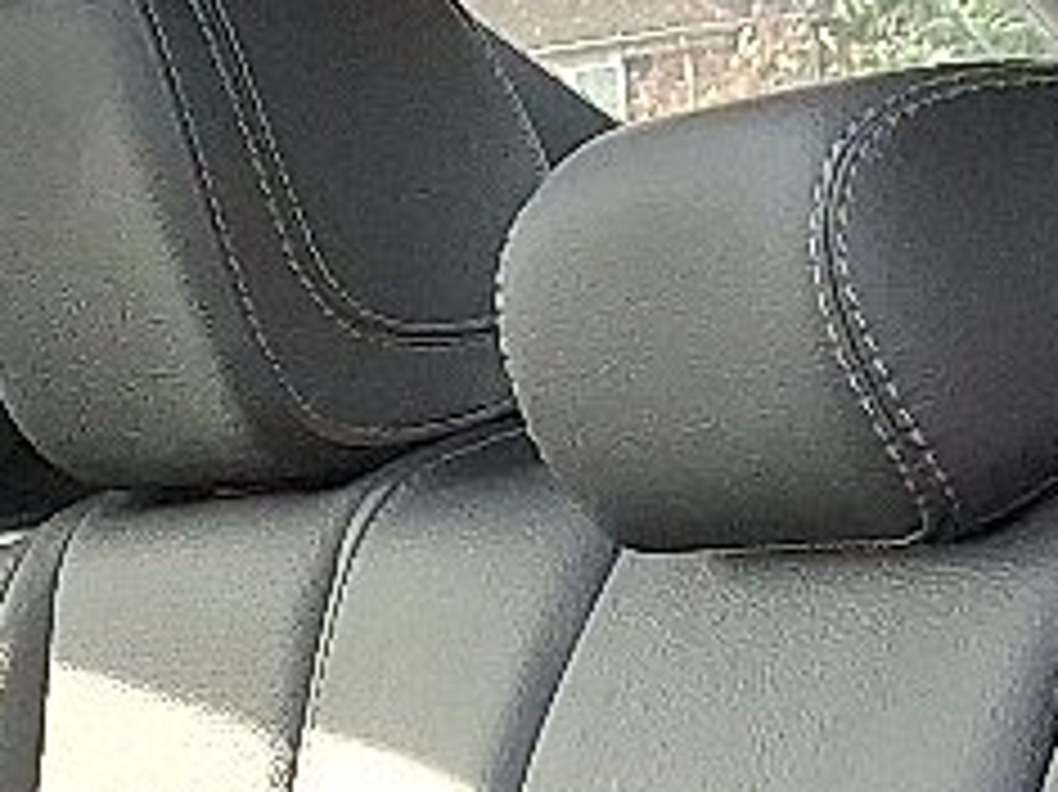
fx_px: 5193
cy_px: 2115
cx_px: -176
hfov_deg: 11.4
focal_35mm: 170
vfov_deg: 7.9
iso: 104
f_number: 1.8
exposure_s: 1/120
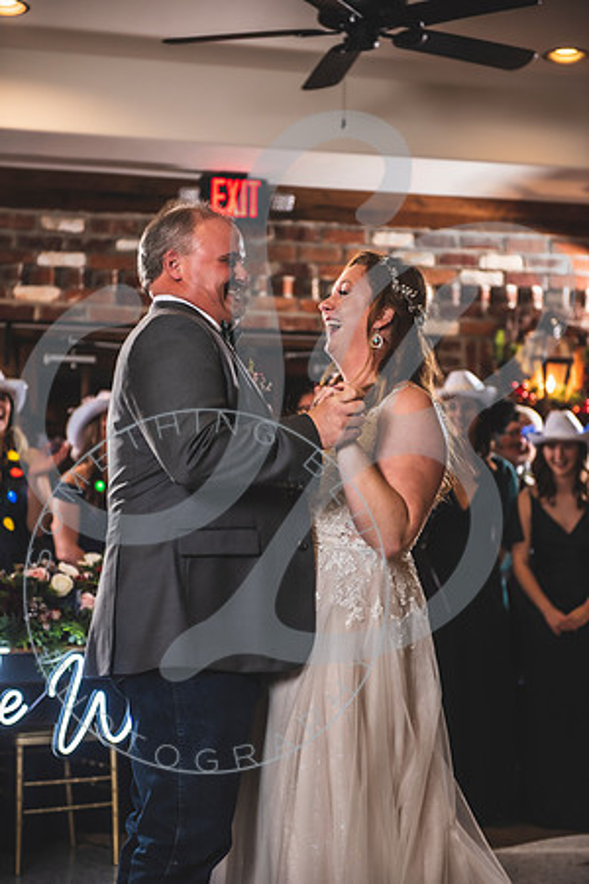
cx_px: 294
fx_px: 1718
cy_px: 442
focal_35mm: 70
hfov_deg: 19.5
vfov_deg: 28.8
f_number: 2.8
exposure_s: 1/100
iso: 400
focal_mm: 70
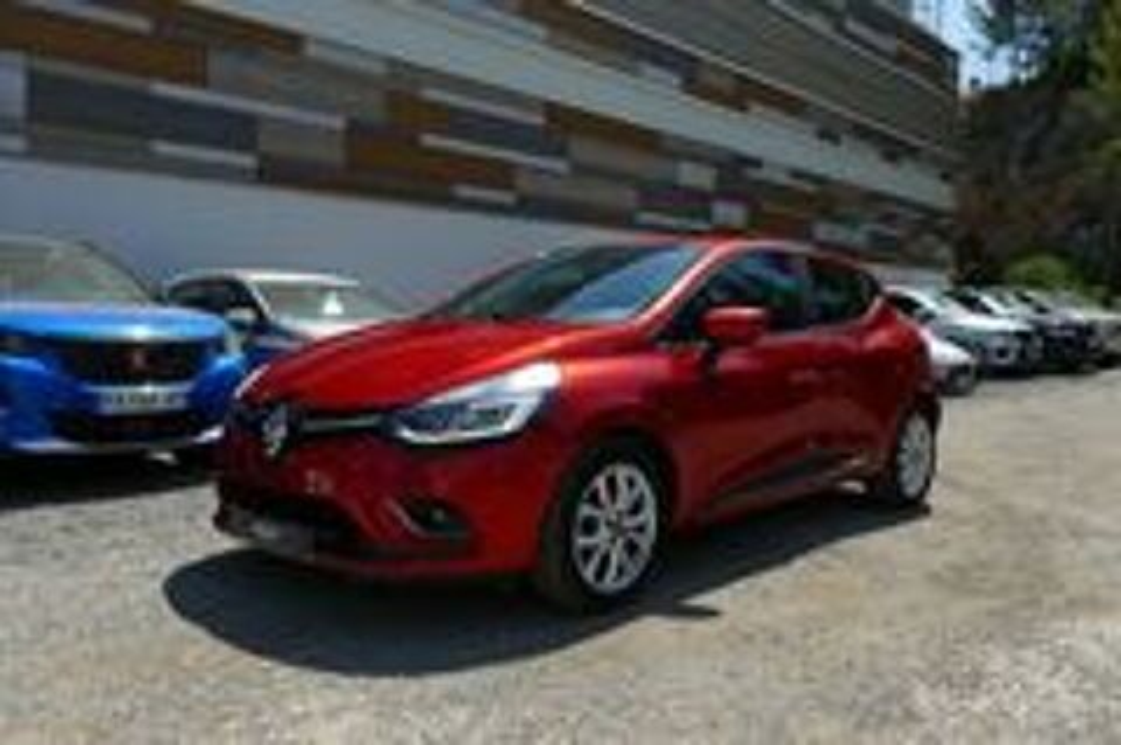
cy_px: 372
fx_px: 902
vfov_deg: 44.9
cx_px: 560
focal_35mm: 29
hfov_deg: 63.7
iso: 125
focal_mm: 10.6
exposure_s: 1/1600
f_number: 3.5
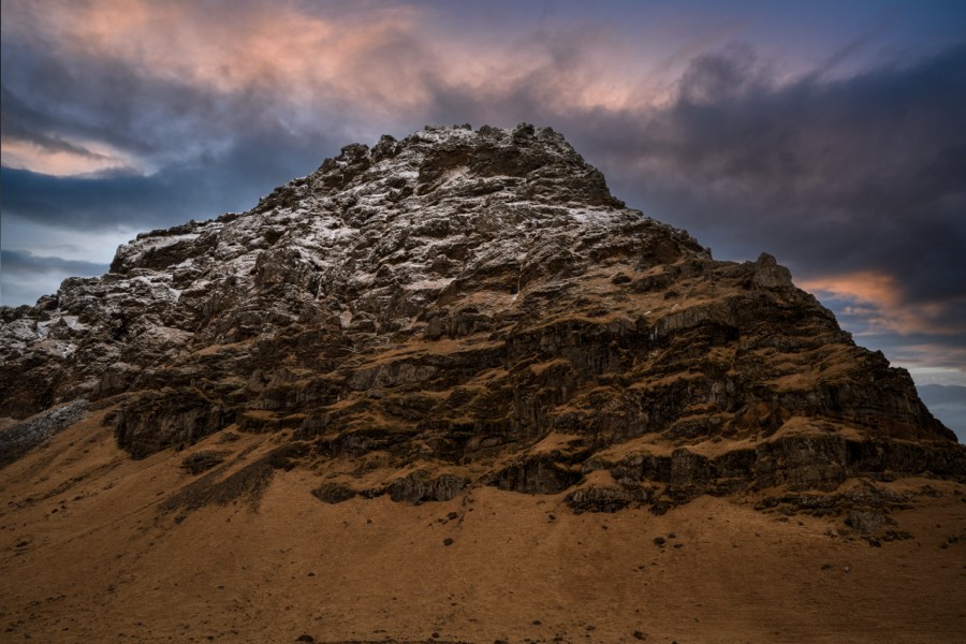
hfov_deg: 55.8
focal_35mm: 34
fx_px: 912
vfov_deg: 38.9
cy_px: 322
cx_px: 483
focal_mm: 34
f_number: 14
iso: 800
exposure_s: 1/100
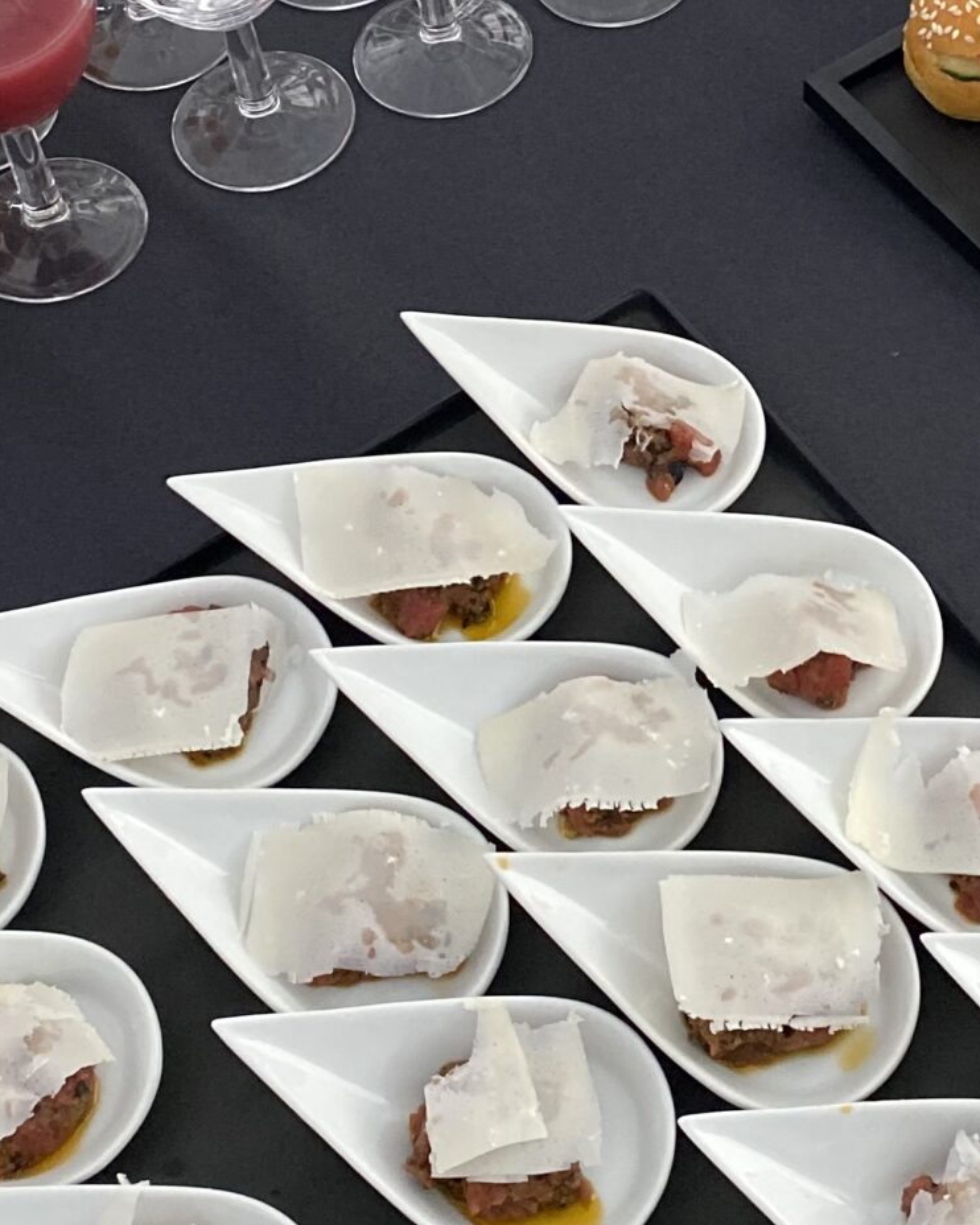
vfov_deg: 26.8
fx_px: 2539
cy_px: 296
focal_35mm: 70
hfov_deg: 21.6
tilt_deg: -49.9
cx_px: 778
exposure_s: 1/60
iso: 400
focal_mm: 4.25
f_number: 1.8
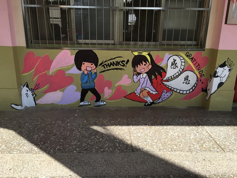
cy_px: 89
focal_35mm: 29
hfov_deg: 61.7
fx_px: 199
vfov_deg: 48.2
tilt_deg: -17.2
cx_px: 118
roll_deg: -1.4
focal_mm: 4.15
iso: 25
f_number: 2.2
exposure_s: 1/818
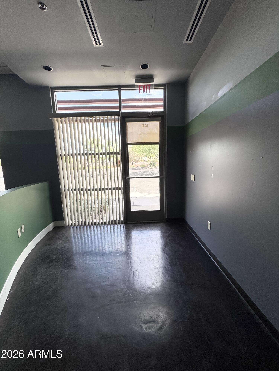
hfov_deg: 85.7
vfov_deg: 102.1
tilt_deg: -8.0
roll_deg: +1.0
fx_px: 150
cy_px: 186
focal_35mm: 14
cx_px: 140
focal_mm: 2.22
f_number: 2.2
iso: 40
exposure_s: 1/152
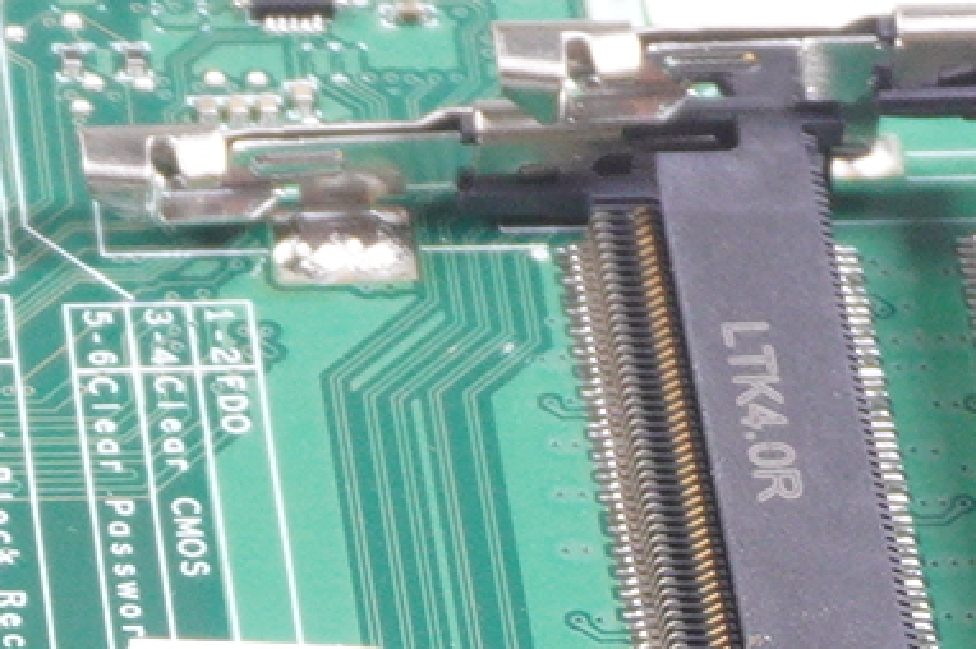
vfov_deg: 3.4
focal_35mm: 402
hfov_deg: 5.0
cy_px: 1186
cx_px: -1354
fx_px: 10889
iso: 640
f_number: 6.3
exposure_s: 1/125
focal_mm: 34
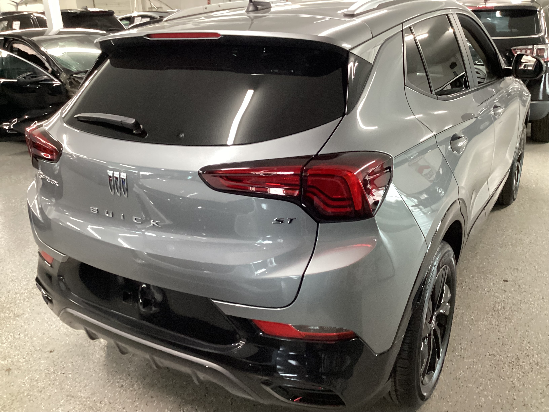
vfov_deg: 45.4
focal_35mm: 31
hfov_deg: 58.4
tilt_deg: -24.0
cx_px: 274
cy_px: 206
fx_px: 492
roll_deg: +2.6
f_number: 2.4
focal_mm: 3.3
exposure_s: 1/33
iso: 320
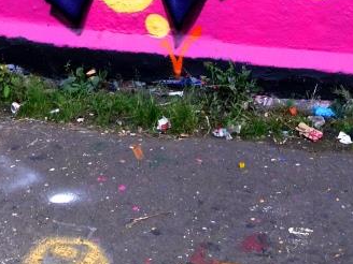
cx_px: 201
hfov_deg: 26.0
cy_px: -142
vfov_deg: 17.5
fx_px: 765
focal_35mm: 75
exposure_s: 1/100
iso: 80
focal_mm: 4.1
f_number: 3.5
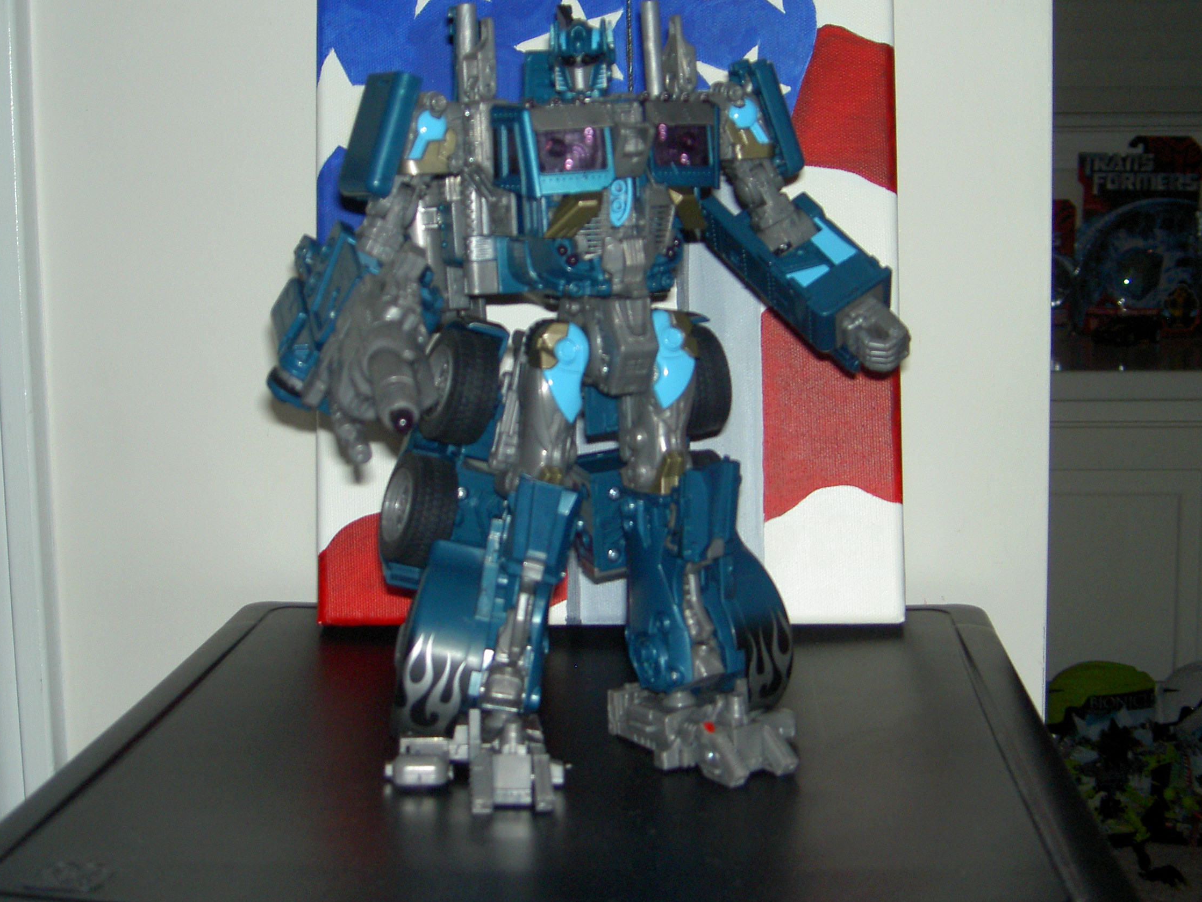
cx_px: 561
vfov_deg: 28.5
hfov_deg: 37.5
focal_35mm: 51
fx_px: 1771
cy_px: 411
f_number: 2.9
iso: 100
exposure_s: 1/64.1
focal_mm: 9
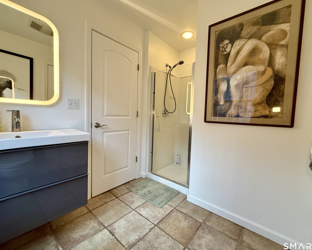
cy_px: 123
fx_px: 139
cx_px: 163
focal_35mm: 15
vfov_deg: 84.0
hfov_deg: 96.7
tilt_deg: -1.9
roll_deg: -3.3
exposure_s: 1/60
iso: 250
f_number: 2.2
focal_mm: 2.22
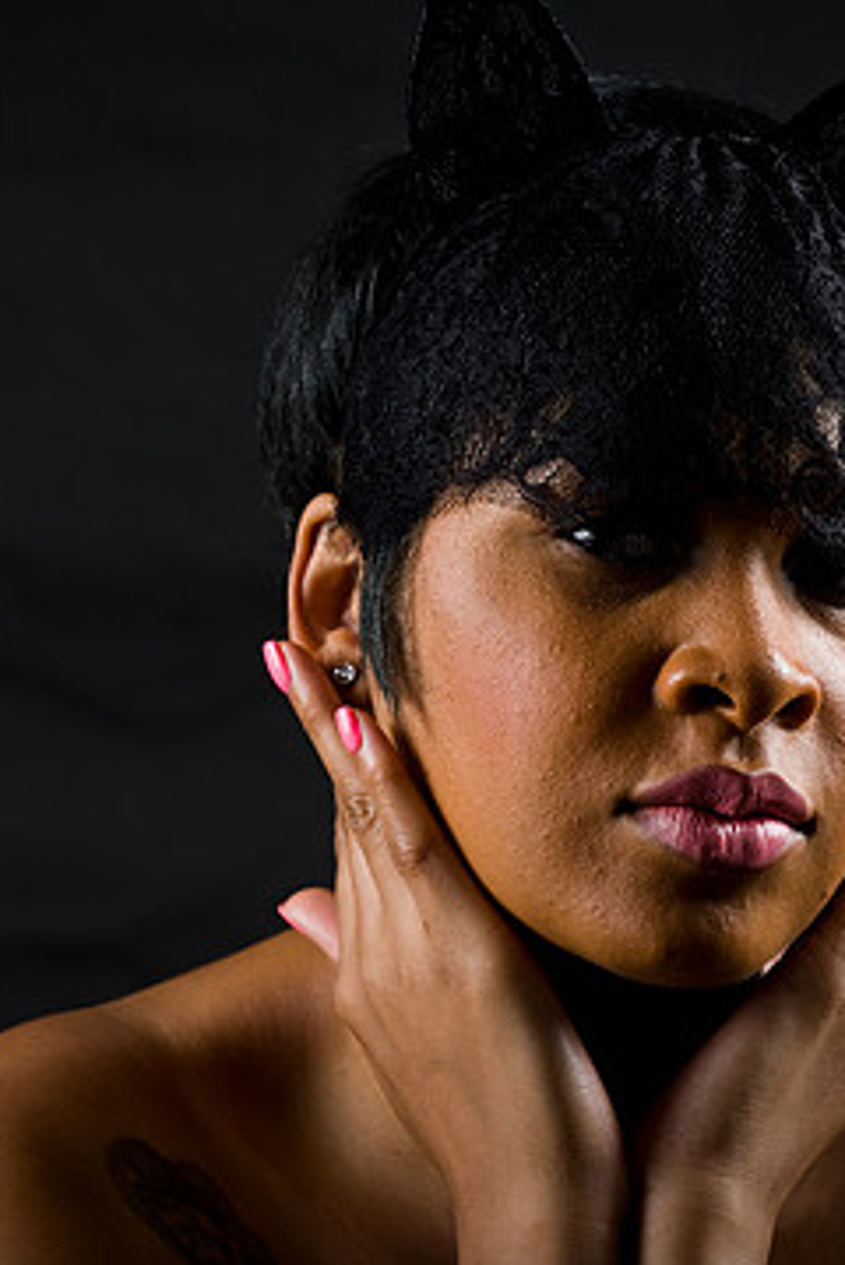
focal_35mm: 250
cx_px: 489
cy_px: 599
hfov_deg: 5.5
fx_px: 8784
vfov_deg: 8.2
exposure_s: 1/125
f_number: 5.6
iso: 200
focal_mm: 155
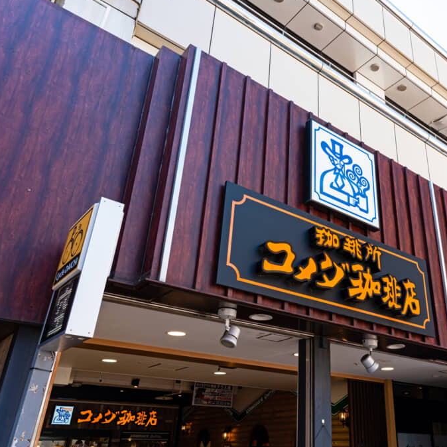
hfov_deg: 51.2
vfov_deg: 52.5
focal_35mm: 31
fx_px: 453
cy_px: 222
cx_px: 311
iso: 100
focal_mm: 24
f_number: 7.1
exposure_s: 1/20
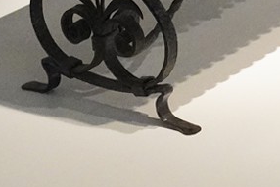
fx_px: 1580
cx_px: 630
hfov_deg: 9.3
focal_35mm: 203
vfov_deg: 6.4
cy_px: -313
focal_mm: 29
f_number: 5.6
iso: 10000
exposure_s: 1/100
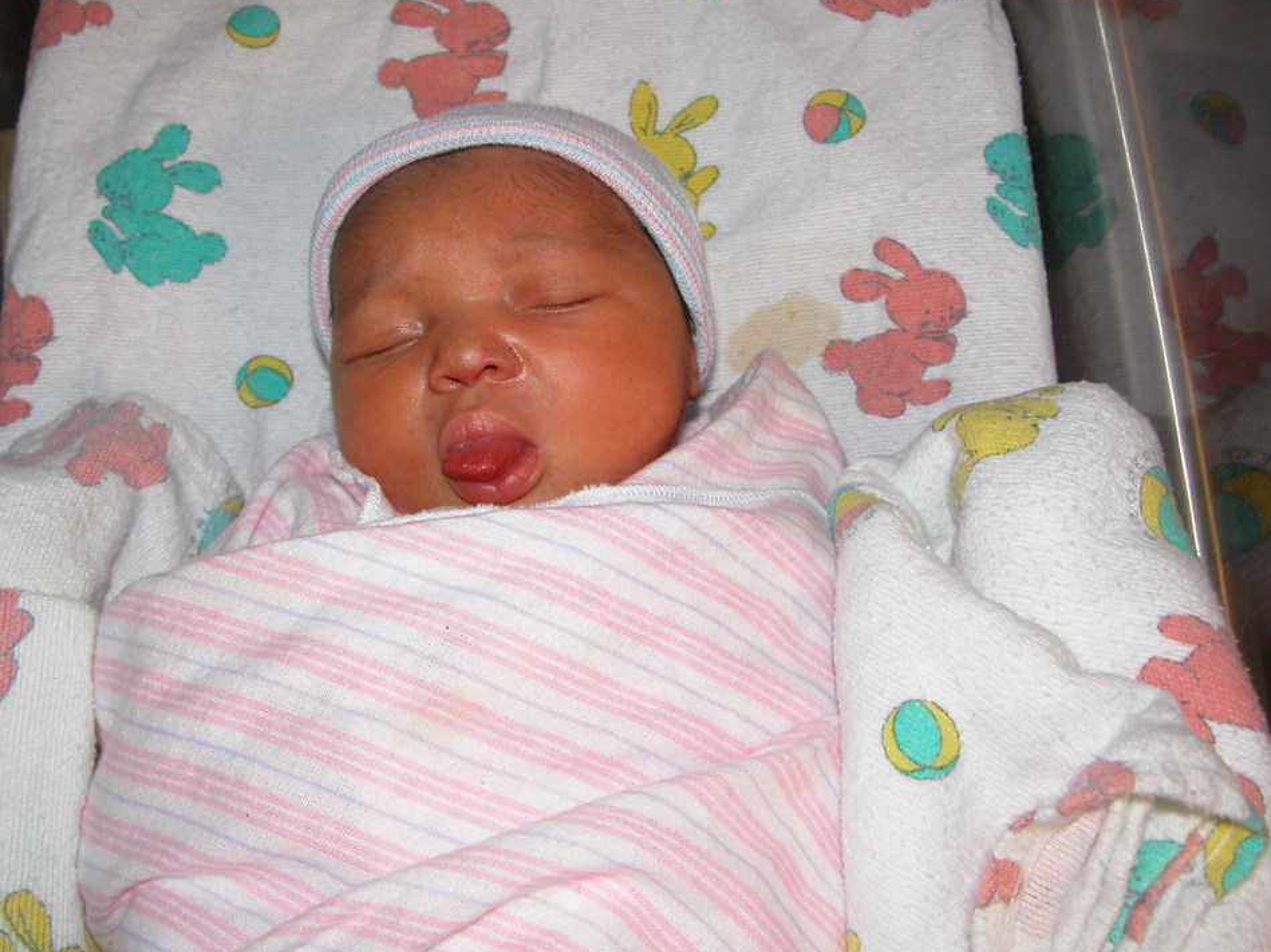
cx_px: 597
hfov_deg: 46.8
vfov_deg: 35.9
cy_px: 483
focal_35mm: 40
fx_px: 1468
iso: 100
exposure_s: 1/60
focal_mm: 8.9
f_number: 2.8
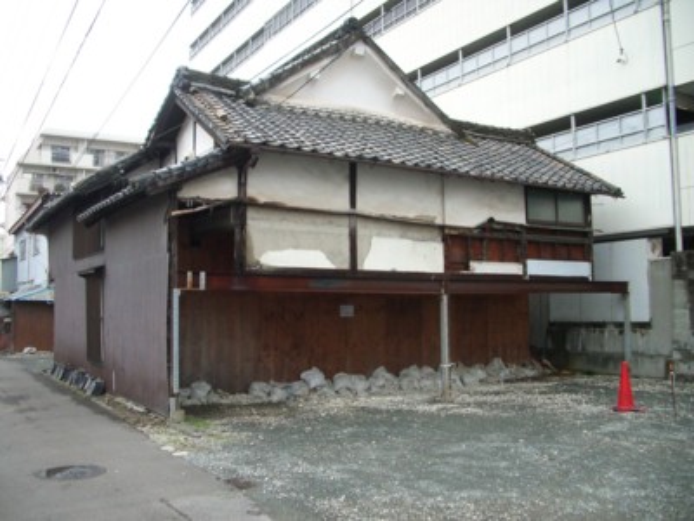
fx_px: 702
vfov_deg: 40.7
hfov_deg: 52.6
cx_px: 347
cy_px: 260
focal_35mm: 35
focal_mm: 5.8
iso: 200
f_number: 2.6
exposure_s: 1/80
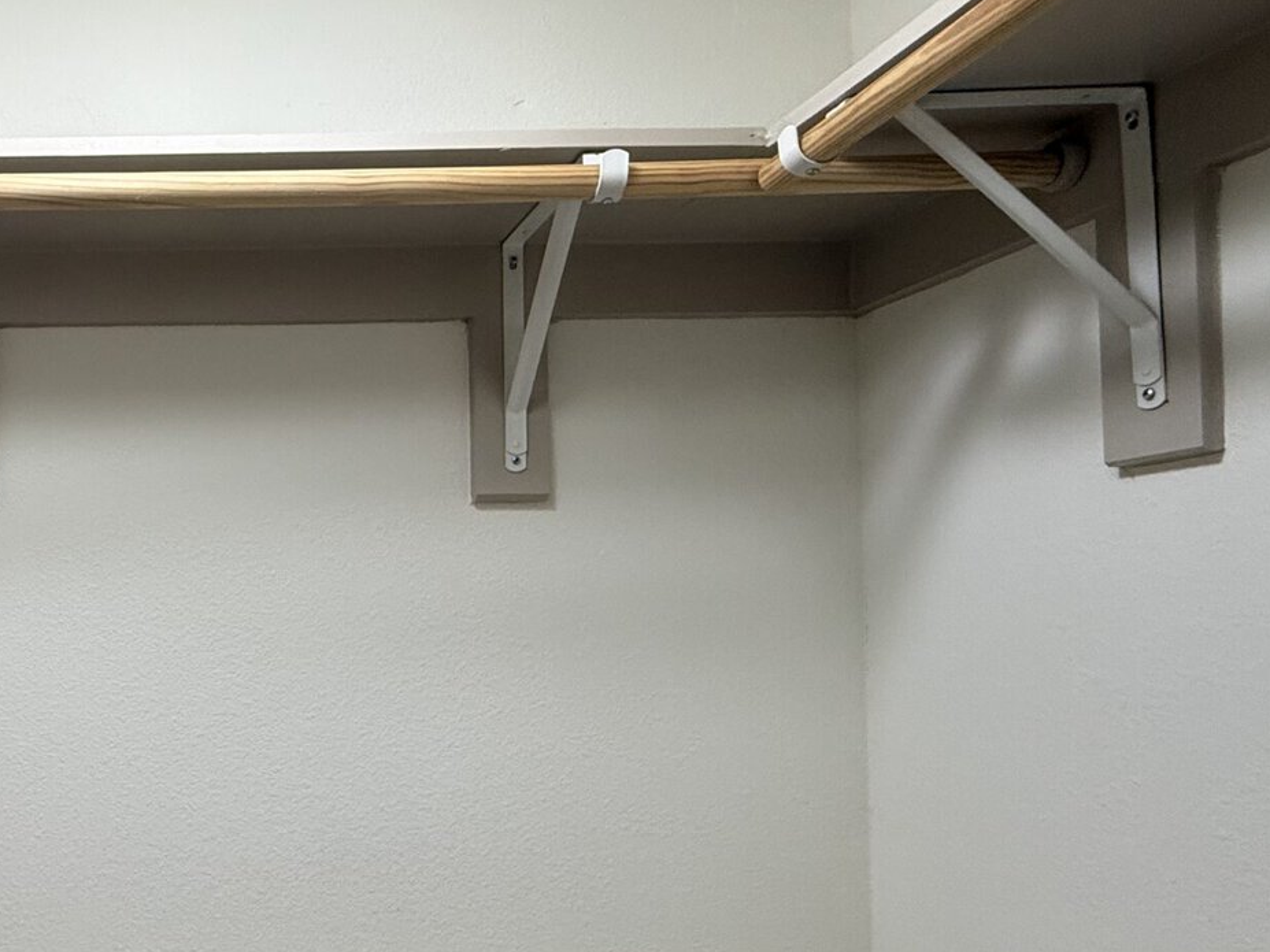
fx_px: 1064
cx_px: 123
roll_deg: +0.8
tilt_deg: +0.9
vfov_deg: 47.6
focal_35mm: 29
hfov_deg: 53.8
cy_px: 614
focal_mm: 2.22
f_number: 2.2
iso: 200
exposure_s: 1/120
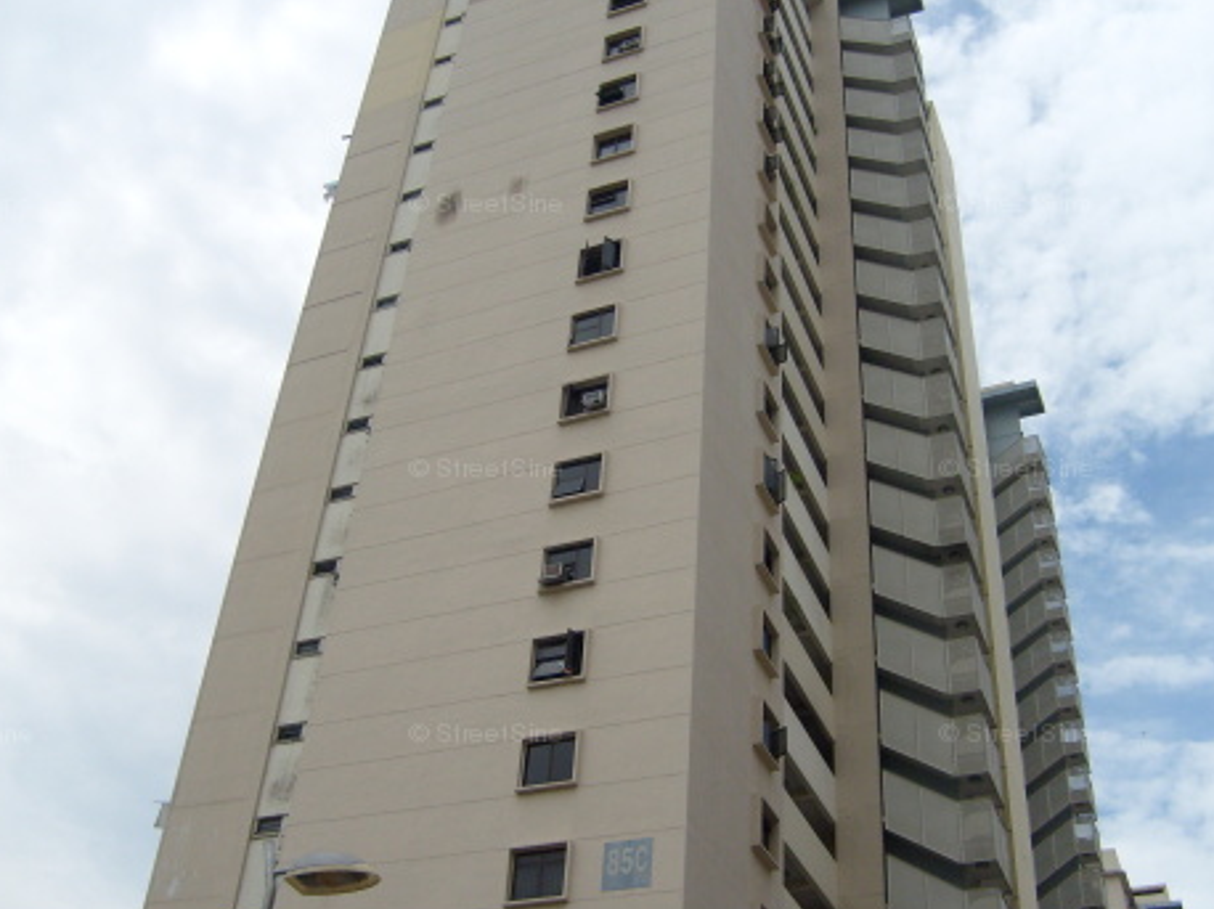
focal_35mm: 42
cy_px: 472
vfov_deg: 34.3
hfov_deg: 44.8
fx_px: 1472
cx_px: 607
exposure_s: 1/500
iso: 80
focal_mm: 5.8
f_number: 7.1
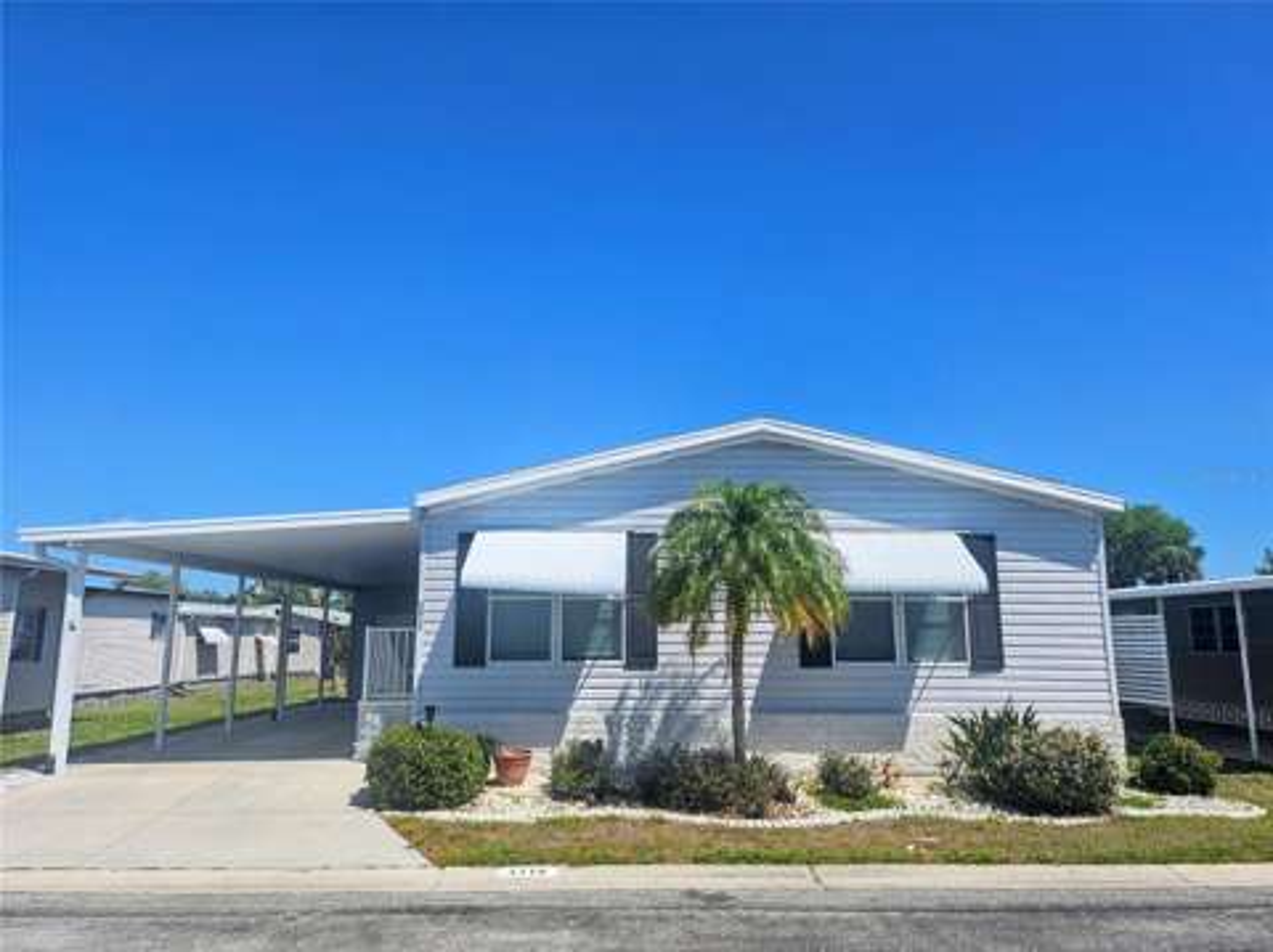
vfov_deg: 56.7
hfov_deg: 71.7
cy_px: 476
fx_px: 882
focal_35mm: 24
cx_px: 636
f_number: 1.8
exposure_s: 1/6817
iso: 50
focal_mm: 5
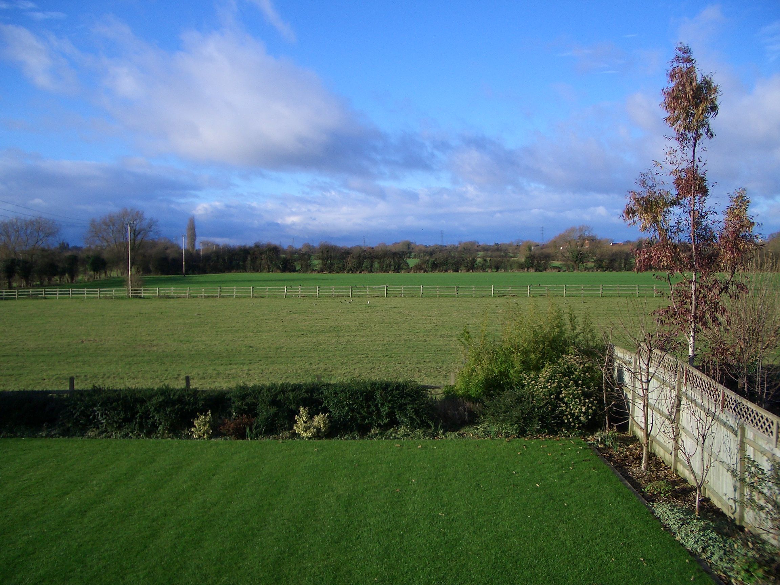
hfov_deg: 52.6
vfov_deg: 40.7
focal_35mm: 35
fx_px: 789
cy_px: 292
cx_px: 390
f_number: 2.6
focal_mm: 5.8
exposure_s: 1/800
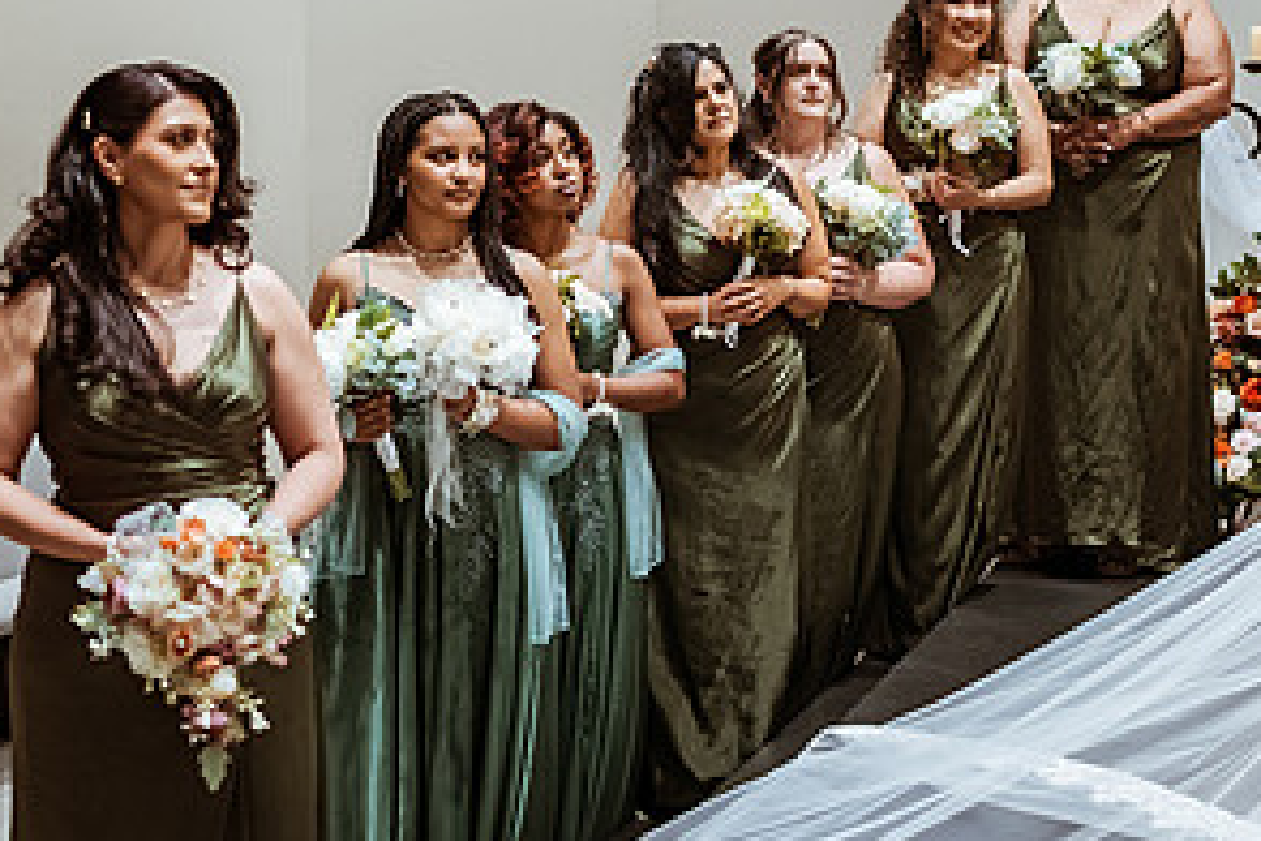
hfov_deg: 29.2
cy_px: 303
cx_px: 596
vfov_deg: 19.7
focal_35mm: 69
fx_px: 2417
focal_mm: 35
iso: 1000
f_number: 1.8
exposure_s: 1/500
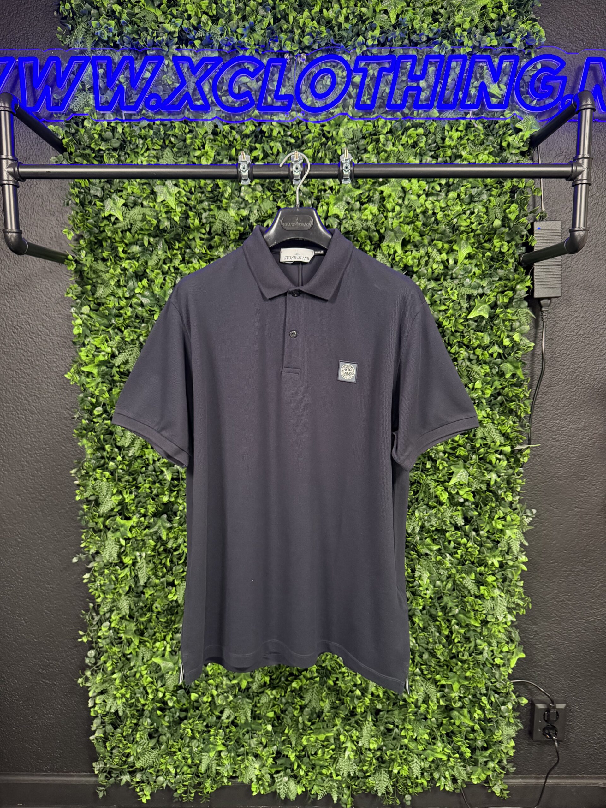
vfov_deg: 71.6
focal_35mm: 24
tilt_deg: -6.8
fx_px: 560
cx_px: 303
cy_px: 404
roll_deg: -0.4
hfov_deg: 56.8
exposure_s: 1/50
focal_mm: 6.76
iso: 800
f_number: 1.78
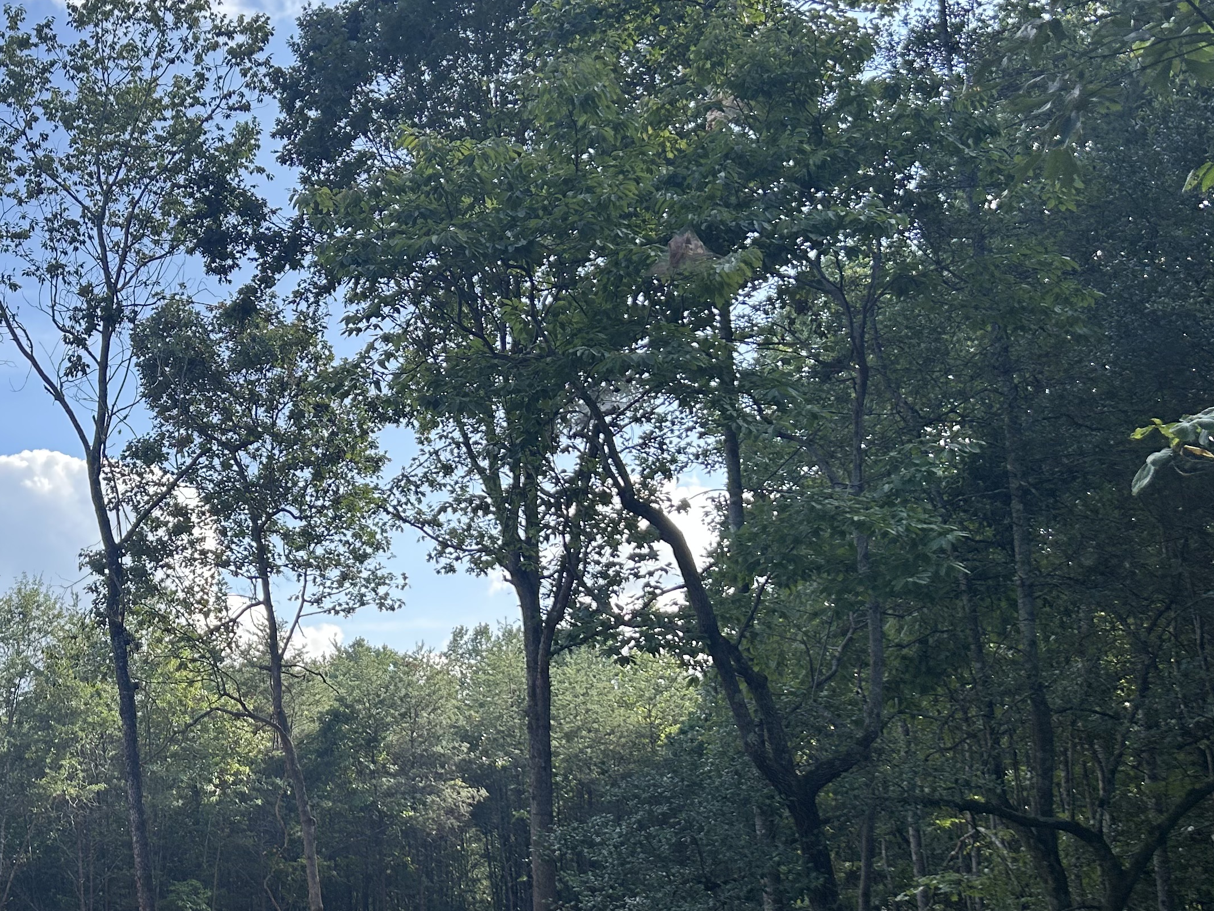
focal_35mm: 49
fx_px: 1719
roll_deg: +3.2
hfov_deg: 37.4
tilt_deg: +5.0
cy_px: 720
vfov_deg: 29.1
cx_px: 232
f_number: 1.5
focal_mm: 5.7
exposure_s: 1/1751
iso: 50
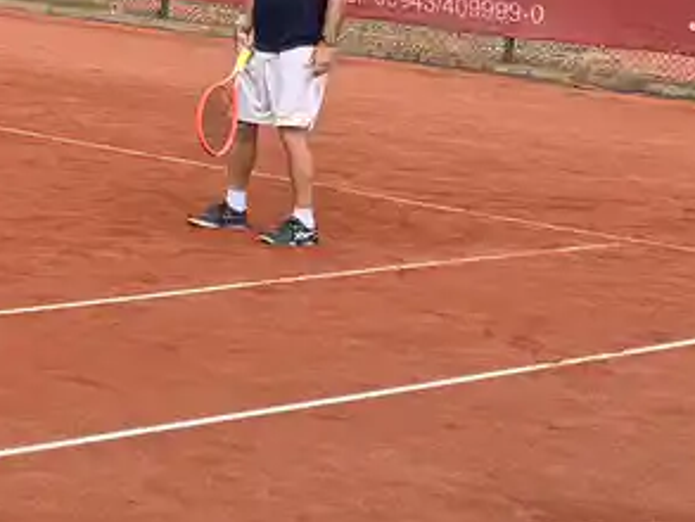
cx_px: -887
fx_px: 2631
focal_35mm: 131
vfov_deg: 11.2
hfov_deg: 12.4
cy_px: -43
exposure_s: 1/1869
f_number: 1.78
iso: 80
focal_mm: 6.76
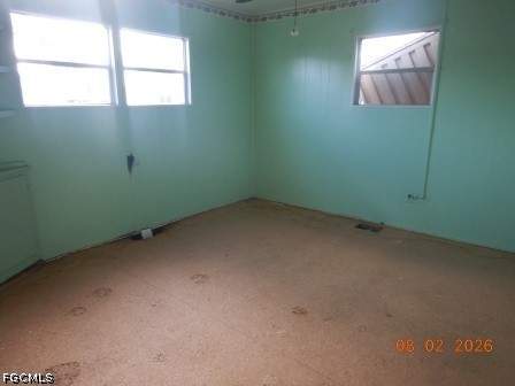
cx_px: 258
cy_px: 193
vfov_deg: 56.8
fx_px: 357
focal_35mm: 24
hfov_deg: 71.6
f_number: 2.8
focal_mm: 4.3
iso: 125
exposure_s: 1/50
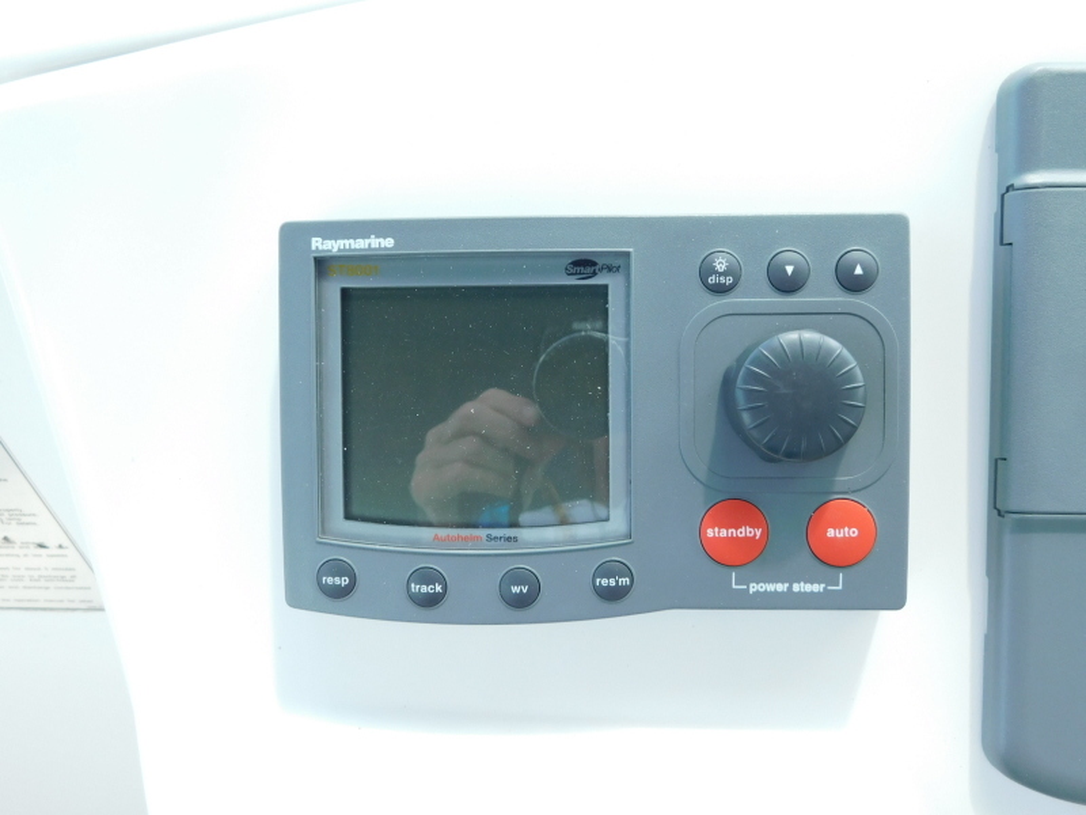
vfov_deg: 49.7
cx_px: 543
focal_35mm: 28
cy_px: 408
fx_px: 878
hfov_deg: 63.4
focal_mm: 4.9
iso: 125
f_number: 3.2
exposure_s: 1/200
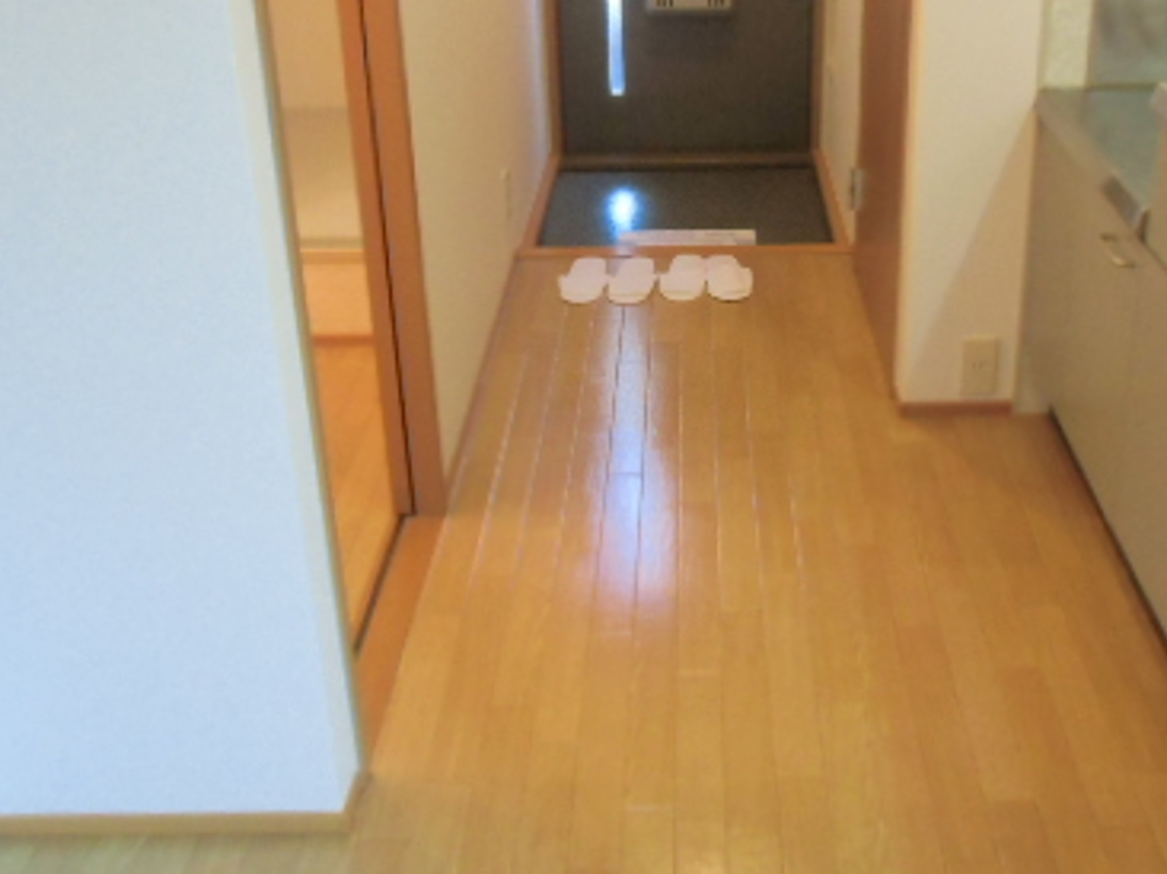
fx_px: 1415
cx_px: 689
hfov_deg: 44.6
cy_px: 313
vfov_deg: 34.1
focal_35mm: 42
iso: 400
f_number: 3
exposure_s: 1/25
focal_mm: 4.24
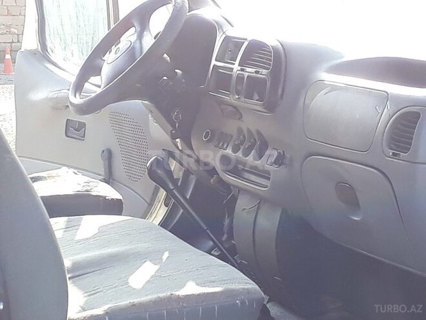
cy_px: 160
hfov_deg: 65.3
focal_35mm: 27
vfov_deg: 51.4
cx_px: 213
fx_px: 332
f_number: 1.9
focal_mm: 3.6
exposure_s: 1/243
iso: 40
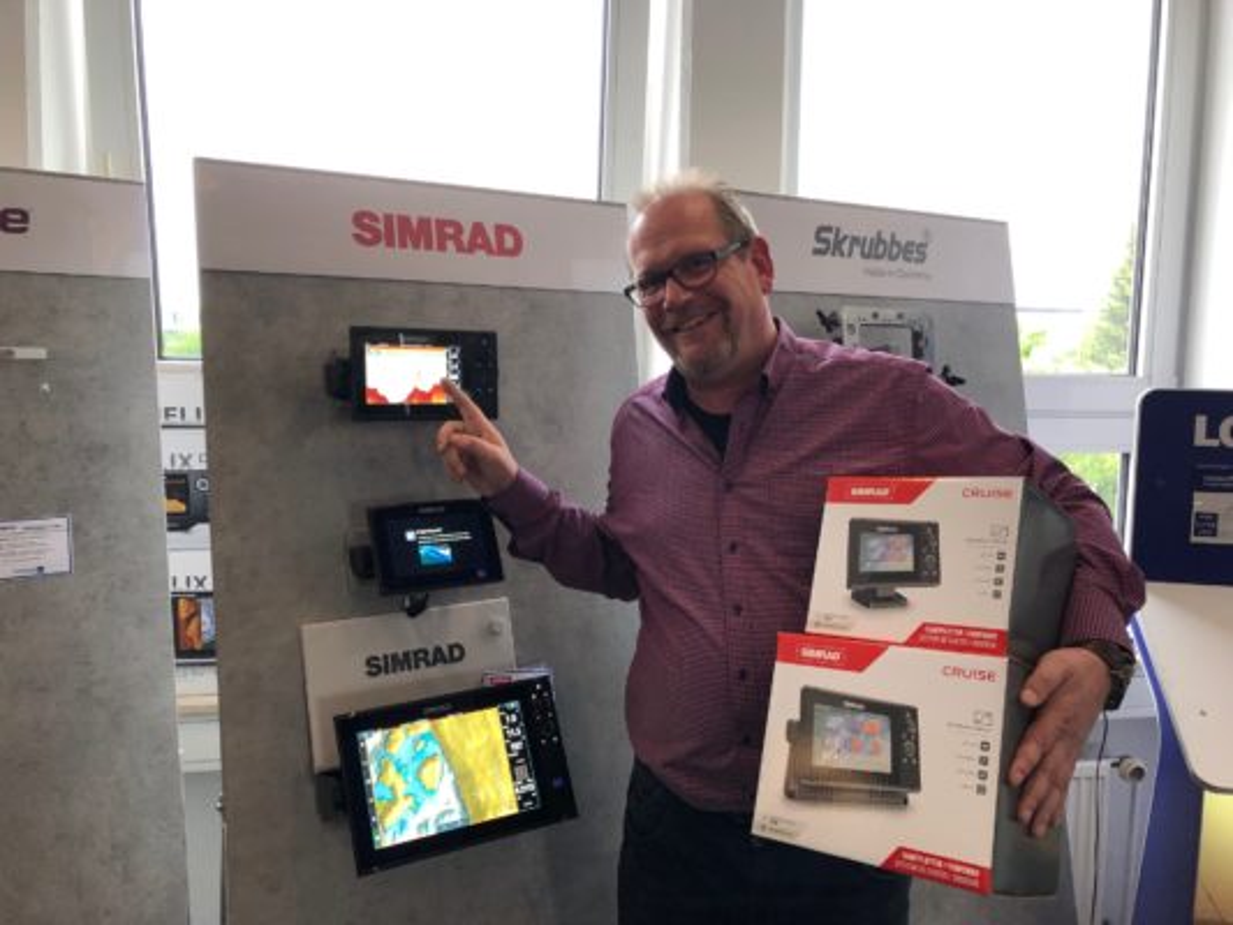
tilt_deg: -5.0
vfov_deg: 49.8
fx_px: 998
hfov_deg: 63.4
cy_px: 462
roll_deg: -0.8
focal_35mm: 28
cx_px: 616
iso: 32
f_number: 1.8
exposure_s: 1/50
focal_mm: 4
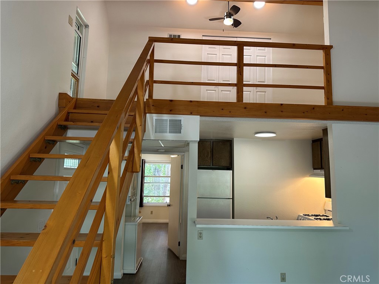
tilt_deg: +7.0
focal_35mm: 24
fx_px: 263
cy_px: 142
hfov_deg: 71.6
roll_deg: -0.9
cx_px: 190
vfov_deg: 56.8
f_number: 1.78
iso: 160
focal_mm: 6.86
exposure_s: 1/60
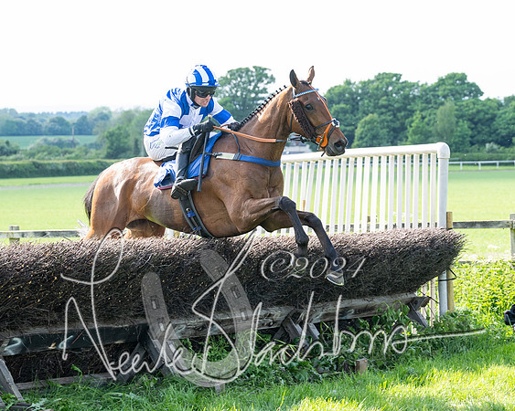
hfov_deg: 16.1
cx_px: 213
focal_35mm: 119
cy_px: 204
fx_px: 1818
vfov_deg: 12.9
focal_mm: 70
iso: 400
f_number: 4
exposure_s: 1/800
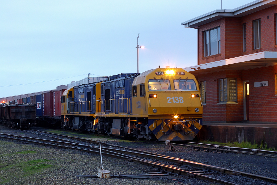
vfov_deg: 13.4
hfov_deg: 20.0
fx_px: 785
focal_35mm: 102
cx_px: 138
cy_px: 92
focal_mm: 68
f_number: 8
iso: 200
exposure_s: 1.3
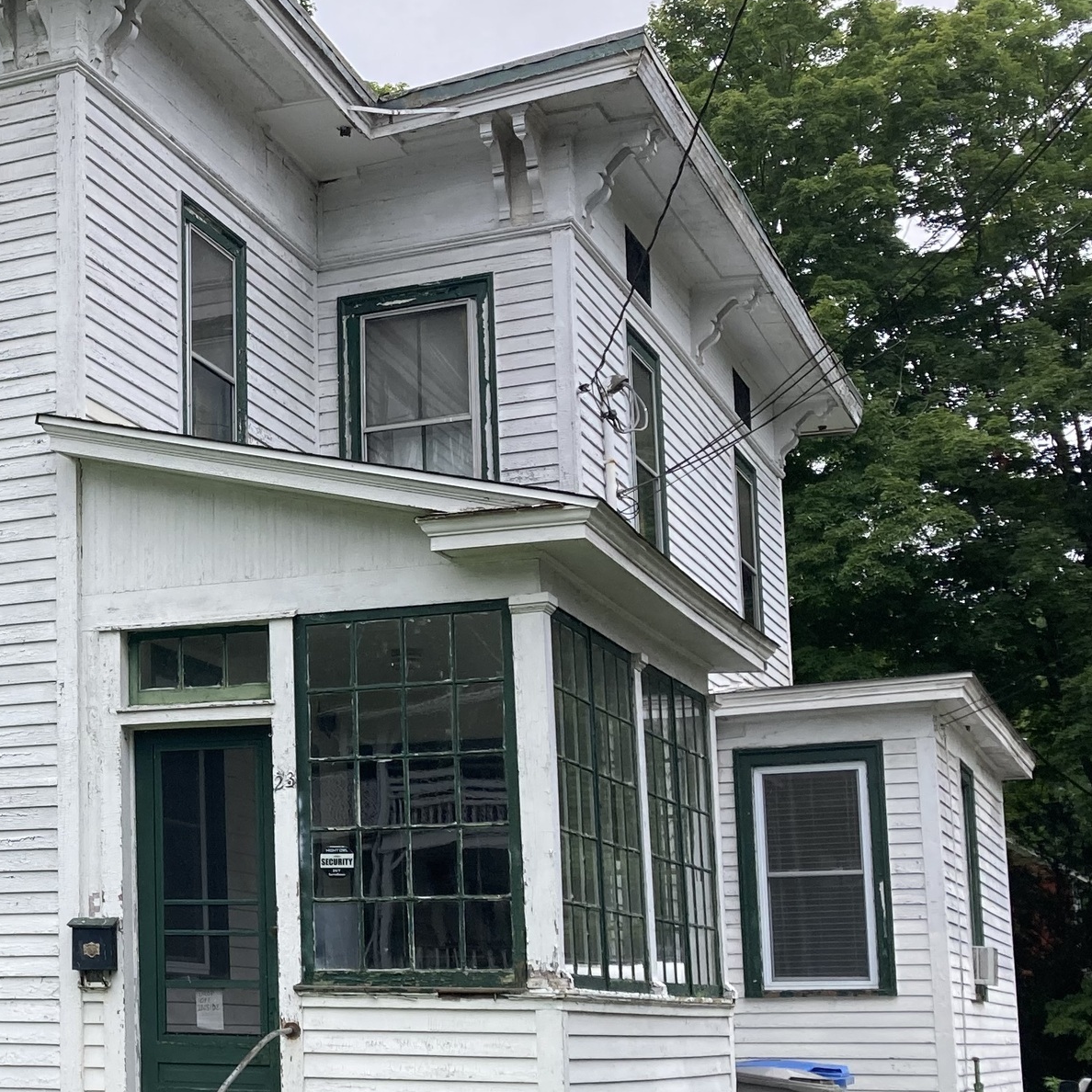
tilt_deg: +7.9
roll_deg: -0.7
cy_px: 718
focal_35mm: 64
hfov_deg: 25.0
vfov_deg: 26.7
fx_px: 2284
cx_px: -113
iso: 20
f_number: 1.8
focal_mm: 3.99
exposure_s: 1/527
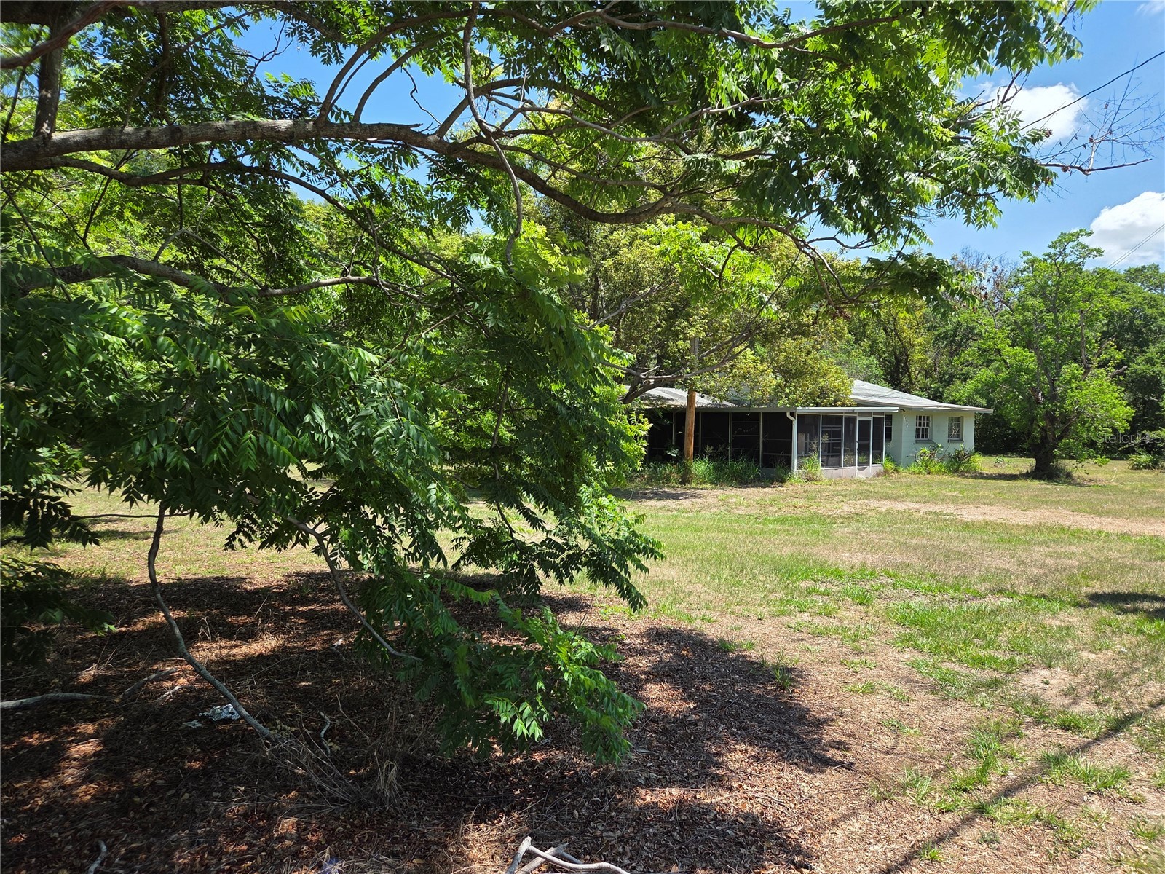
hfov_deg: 73.9
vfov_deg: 58.9
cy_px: 437
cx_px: 582
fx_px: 774
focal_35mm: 23
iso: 80
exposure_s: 1/1915
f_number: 1.8
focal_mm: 5.4
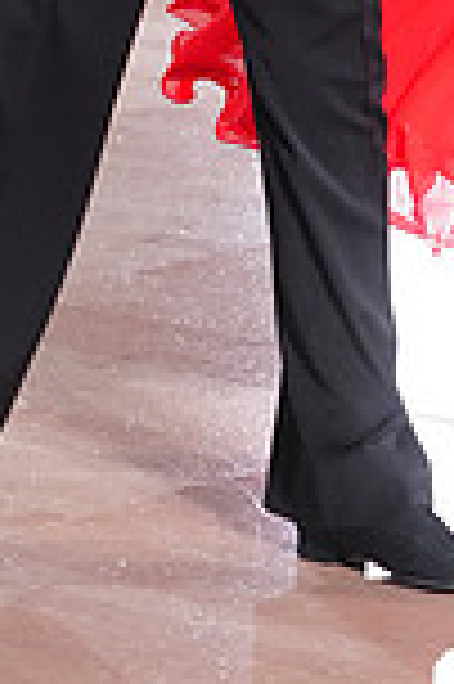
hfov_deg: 5.1
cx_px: 569
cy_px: -324
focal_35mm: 267
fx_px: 5062
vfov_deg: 7.6
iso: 3200
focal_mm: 70
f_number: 4
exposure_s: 1/400
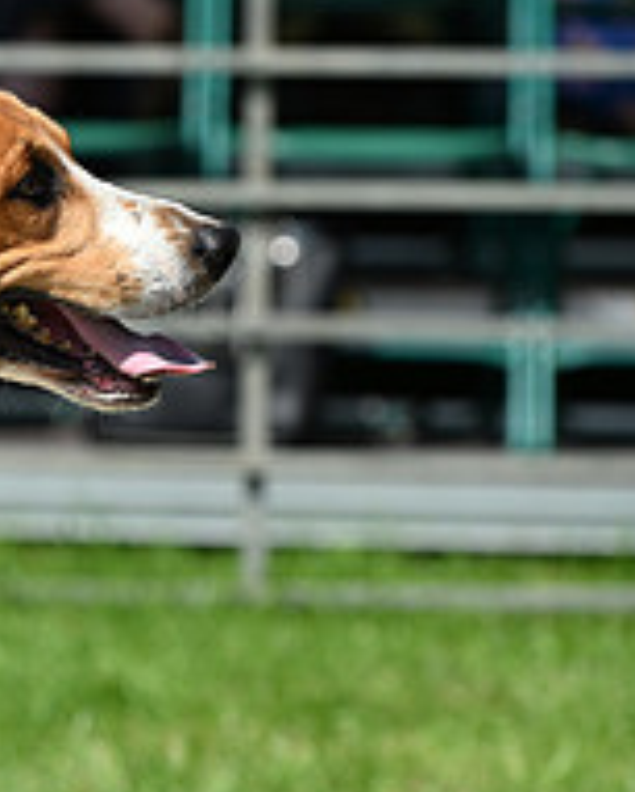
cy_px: 587
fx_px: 9037
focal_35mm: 385
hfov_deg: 4.0
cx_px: -540
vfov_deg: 5.0
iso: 180
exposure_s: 1/1250
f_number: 4.5
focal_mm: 135
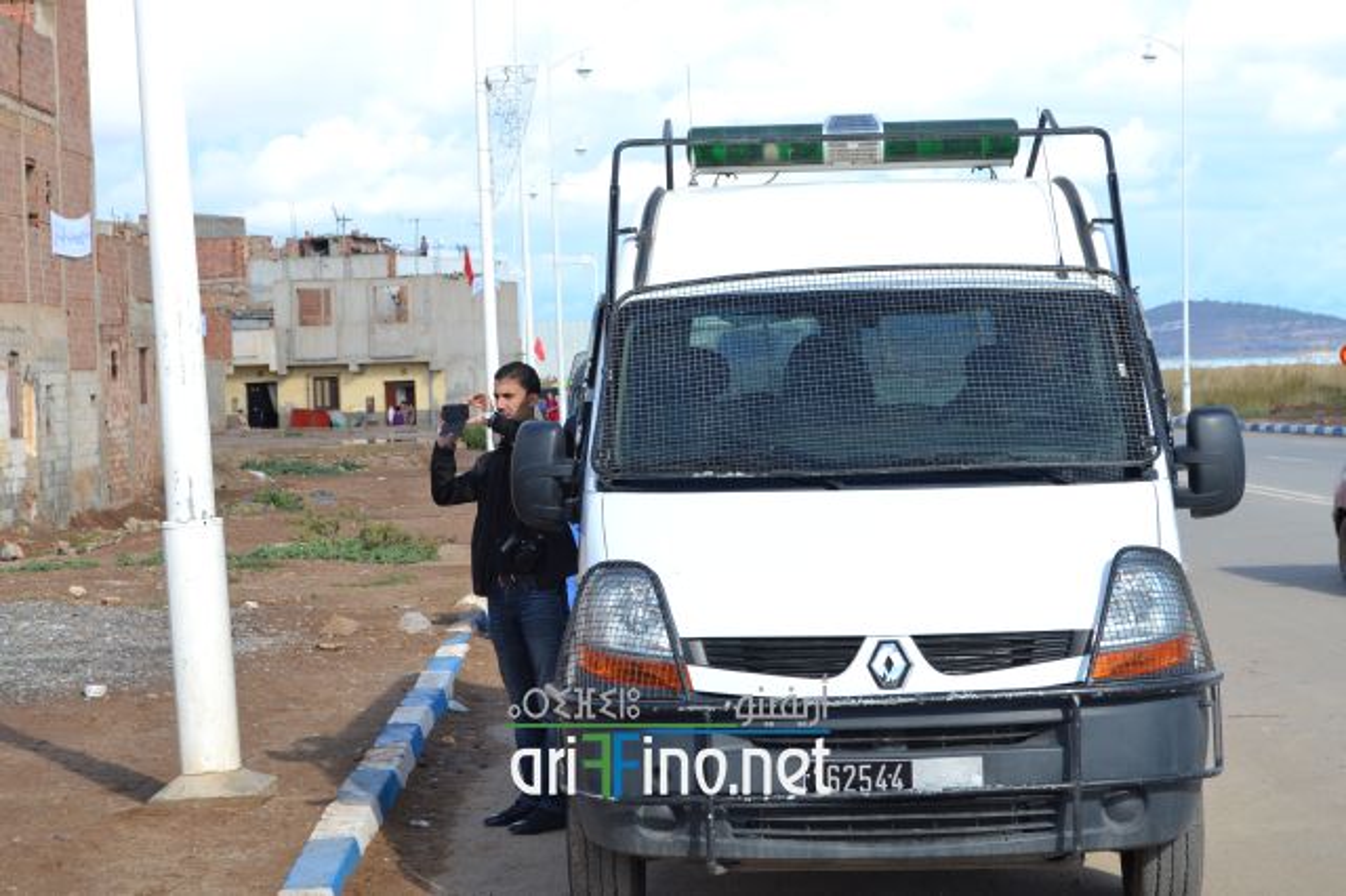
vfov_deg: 16.5
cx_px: 673
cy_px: 448
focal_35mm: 82
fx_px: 3083
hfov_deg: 24.6
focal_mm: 55
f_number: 8
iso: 100
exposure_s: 1/250
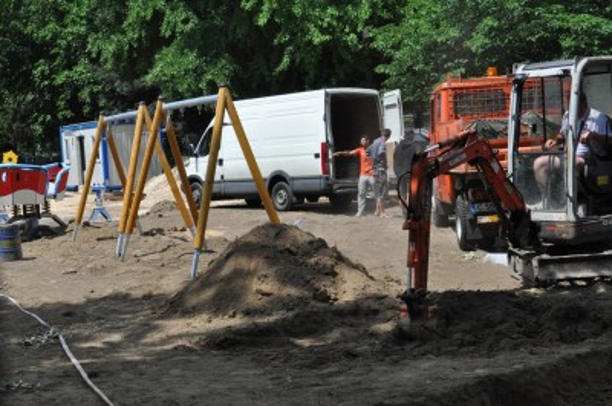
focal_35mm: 68
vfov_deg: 20.1
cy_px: 203
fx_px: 1145
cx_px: 306
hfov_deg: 29.9
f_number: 14
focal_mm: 45
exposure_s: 1/800
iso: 1000
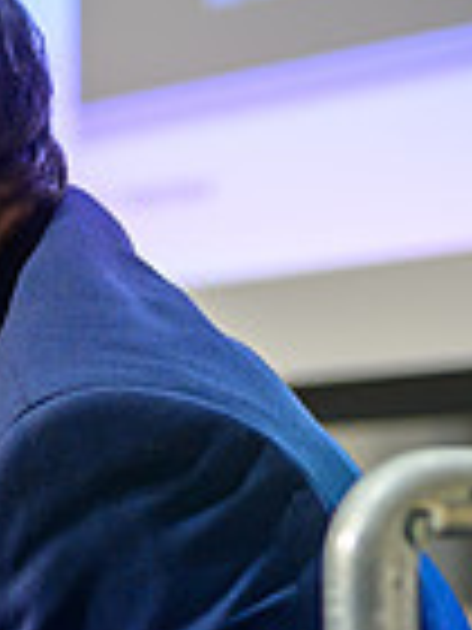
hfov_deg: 4.8
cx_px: -450
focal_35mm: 303
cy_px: 529
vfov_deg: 6.5
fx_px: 5509
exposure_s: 1/160
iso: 200
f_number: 2.2
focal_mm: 50
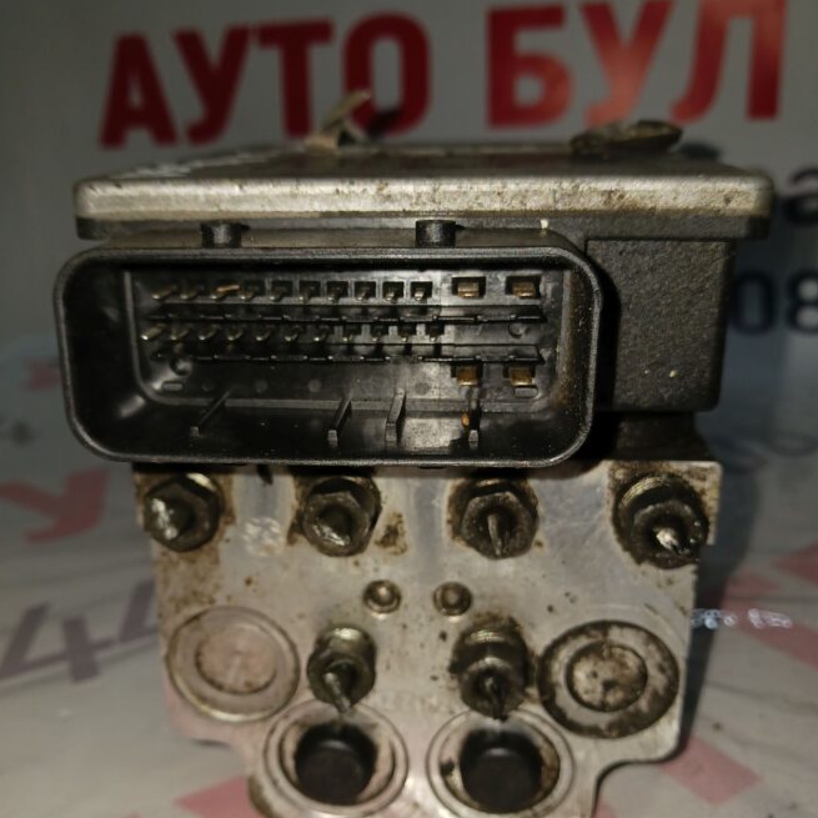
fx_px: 909
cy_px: 460
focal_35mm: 34
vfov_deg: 48.3
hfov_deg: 48.4
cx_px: 388
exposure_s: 1/50
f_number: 1.8
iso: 50
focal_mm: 4
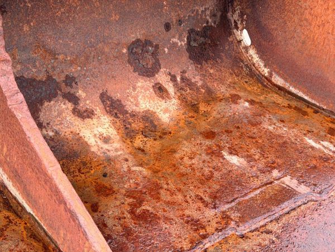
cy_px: 126
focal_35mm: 48
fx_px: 465
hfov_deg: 39.7
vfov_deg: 30.3
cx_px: 168
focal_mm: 6.76
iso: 80
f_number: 1.78
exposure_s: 1/490
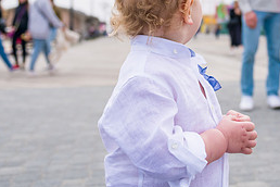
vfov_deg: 23.6
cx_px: 191
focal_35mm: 54
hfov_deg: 36.4
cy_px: -16
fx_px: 420
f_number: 3.2
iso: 200
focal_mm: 24
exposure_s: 1/4000
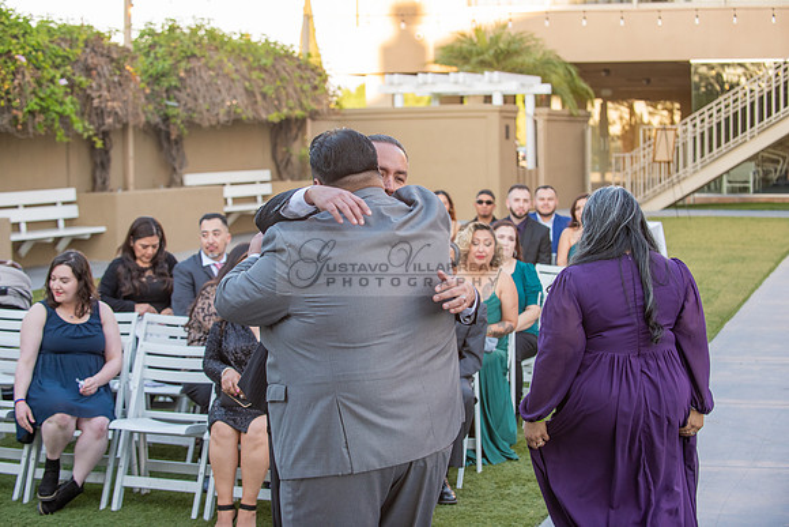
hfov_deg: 28.8
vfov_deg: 19.5
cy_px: 264
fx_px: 1534
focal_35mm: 70
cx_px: 394
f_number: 4
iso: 800
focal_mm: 70
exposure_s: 1/320
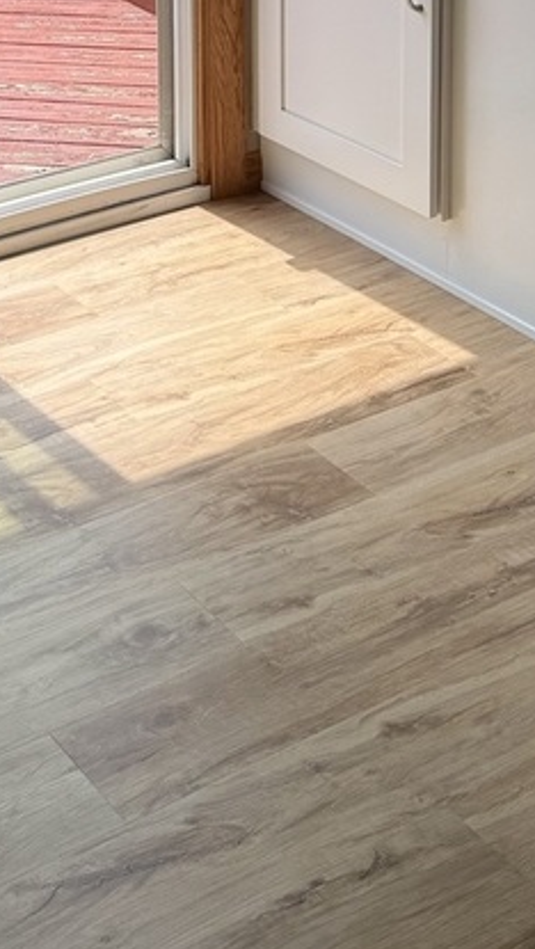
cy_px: -162
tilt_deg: -10.4
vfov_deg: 27.6
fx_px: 1712
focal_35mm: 68
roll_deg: +0.7
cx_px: 128
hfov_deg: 17.7
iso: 80
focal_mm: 6.76
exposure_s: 1/1493
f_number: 1.78
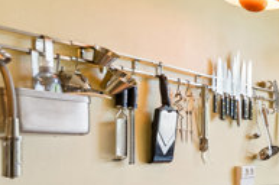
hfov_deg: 23.4
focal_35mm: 54
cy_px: 151
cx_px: 477
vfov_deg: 24.5
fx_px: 418
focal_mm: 13
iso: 500
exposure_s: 1/60
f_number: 6.3
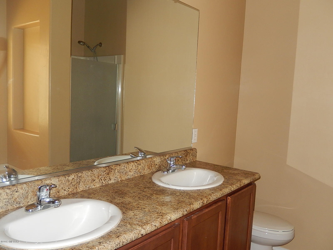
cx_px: 166
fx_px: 308
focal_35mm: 32
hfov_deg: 56.8
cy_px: 125
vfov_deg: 44.2
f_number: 3.8
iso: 200
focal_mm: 5.7
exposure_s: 1/30
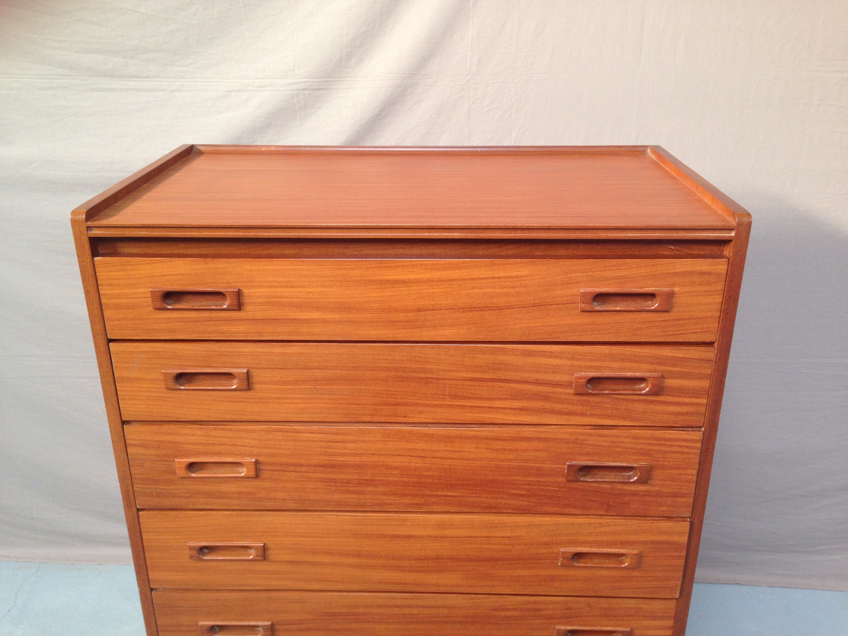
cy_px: 318
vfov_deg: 42.9
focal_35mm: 33
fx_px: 808
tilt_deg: -23.7
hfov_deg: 55.4
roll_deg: -0.3
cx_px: 424
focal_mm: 4.12
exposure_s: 1/20
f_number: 2.4
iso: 64
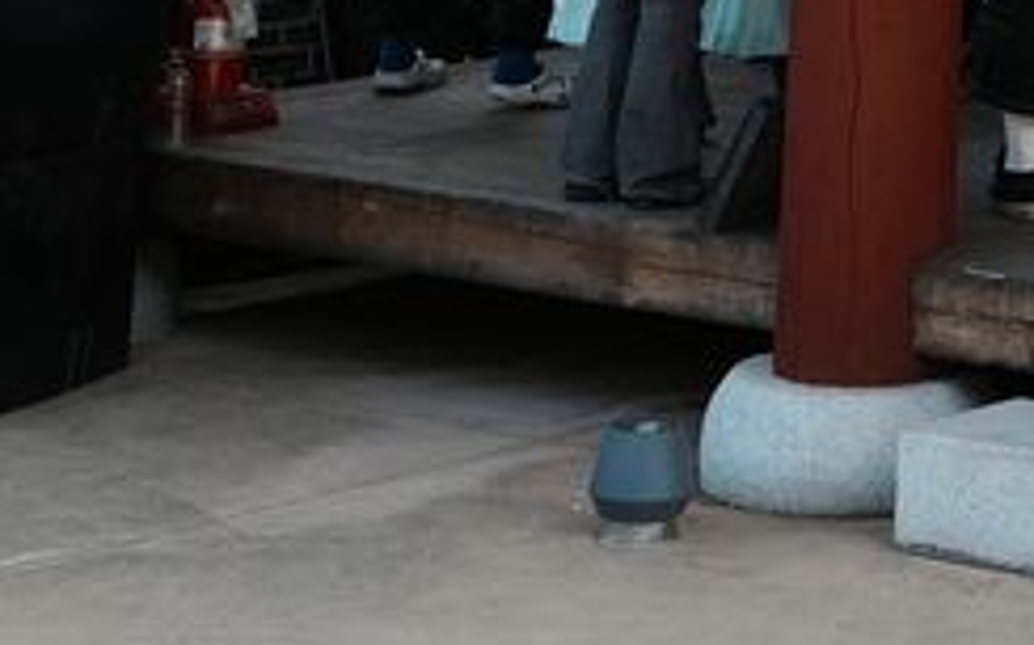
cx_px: 1511
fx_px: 3944
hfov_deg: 14.1
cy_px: -1037
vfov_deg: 8.4
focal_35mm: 140
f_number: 6.3
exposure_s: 1/1250
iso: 800
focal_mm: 28
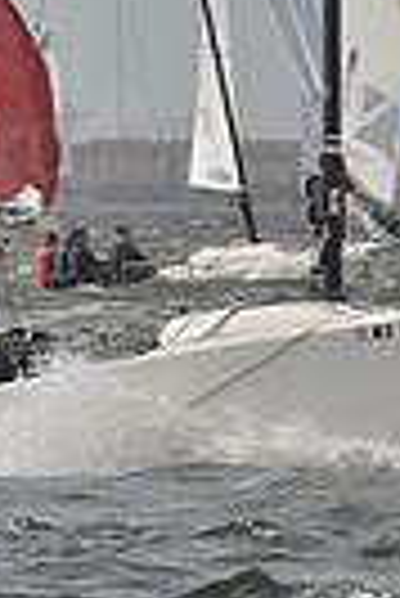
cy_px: -567
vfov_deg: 2.4
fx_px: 14461
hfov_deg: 1.6
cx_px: 447
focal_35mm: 870
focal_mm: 200
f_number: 9
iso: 400
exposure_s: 1/1600
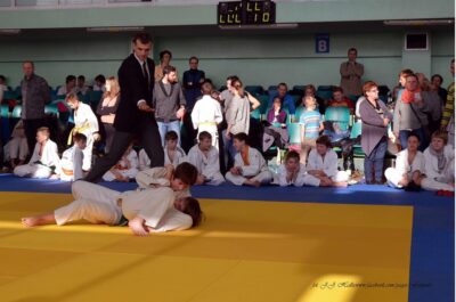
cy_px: 151
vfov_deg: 26.4
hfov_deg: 39.0
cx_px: 228
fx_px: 645
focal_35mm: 51
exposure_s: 1/250
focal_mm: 34
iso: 200
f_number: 5
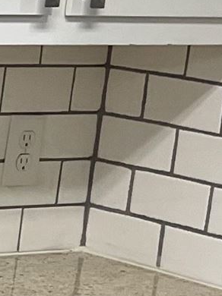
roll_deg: -3.5
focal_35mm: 205
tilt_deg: -14.4
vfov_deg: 9.6
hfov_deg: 6.2
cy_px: 246
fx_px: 1755
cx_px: -610
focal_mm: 5.7
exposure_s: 1/120
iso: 125
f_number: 1.5
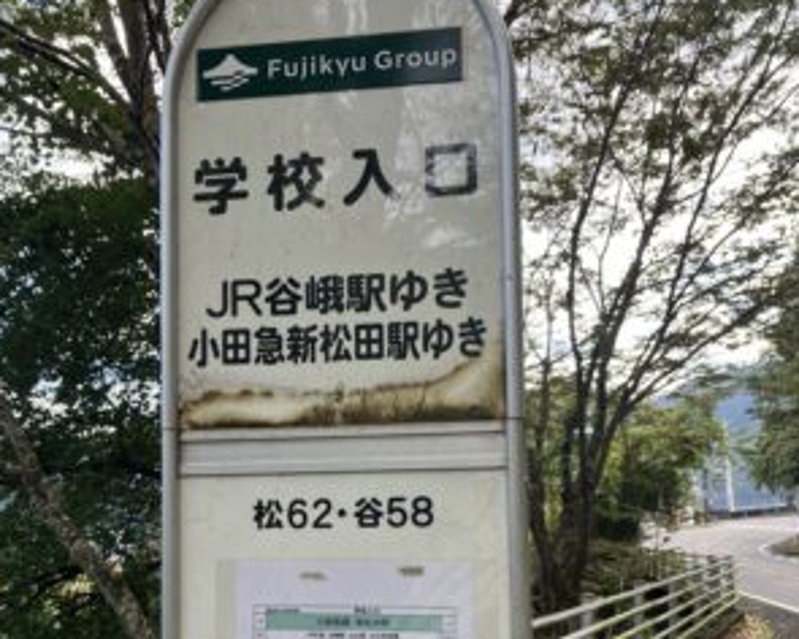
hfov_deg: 49.1
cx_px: 398
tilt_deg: +4.8
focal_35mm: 37
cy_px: 460
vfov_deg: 39.3
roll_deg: +2.0
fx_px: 875
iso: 32
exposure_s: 1/227
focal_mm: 3.99
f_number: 1.8
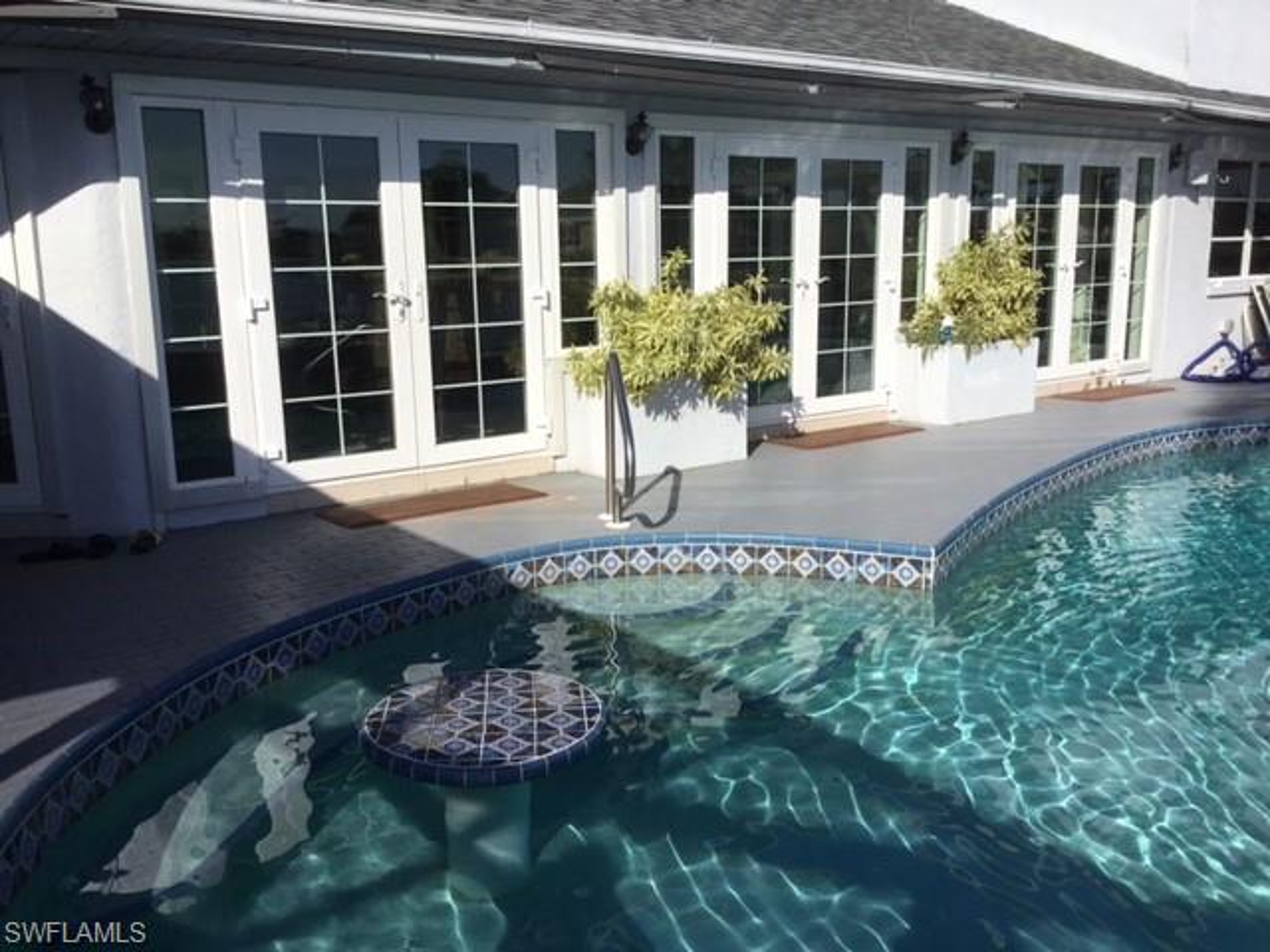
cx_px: 635
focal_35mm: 31
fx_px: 1137
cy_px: 476
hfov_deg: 58.4
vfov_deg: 45.4
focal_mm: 3.3
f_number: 2.4
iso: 25
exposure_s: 1/2915
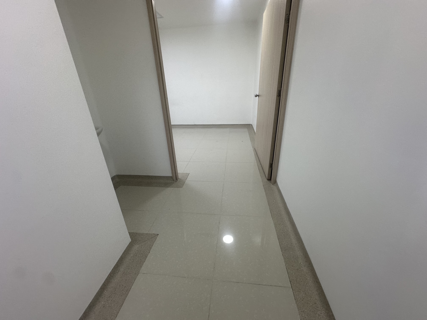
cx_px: 214
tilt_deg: -23.2
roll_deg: +3.4
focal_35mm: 14
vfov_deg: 85.7
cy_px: 160
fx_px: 173
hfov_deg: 102.1
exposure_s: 1/120
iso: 125
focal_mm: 2.22
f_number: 2.2
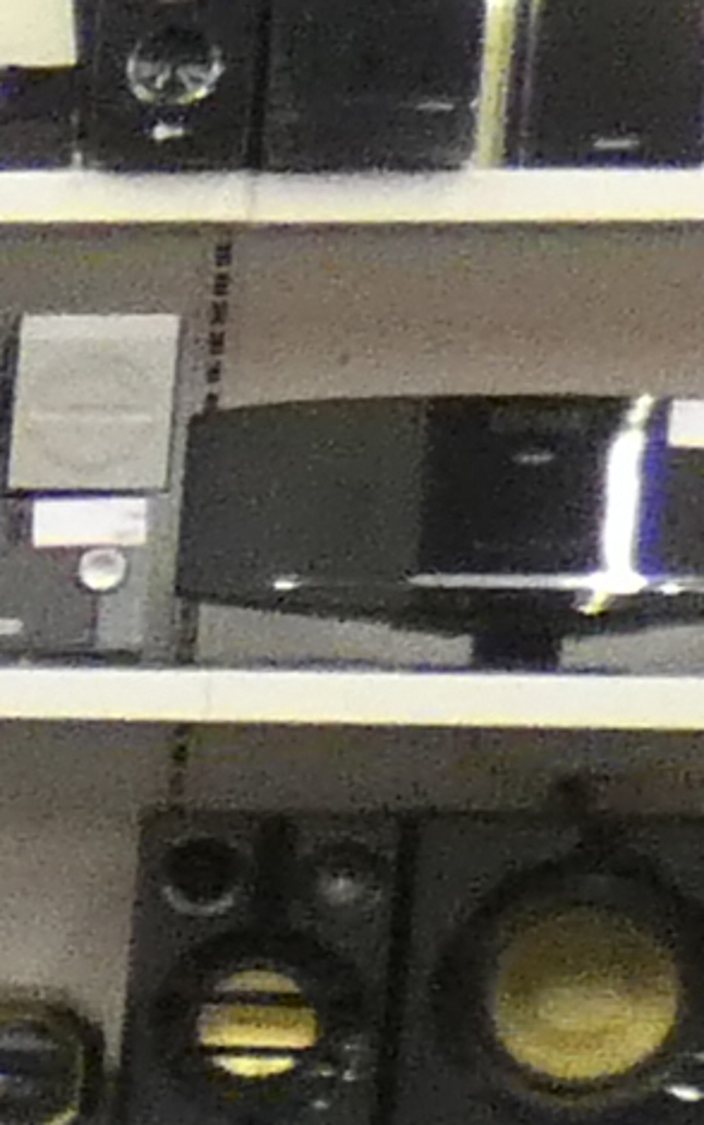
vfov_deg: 8.8
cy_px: 1814
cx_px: -3379
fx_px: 7118
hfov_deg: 4.4
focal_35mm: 232
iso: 500
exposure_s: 1/60
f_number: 2.9
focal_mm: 3.8
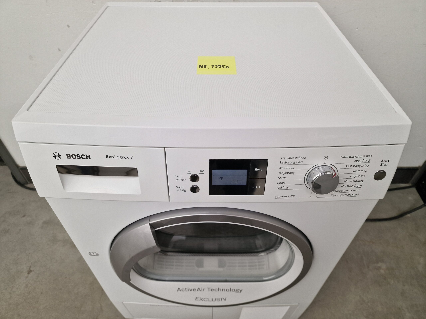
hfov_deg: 73.9
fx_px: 283
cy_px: 160
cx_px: 213
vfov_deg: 58.9
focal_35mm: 23
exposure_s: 1/180
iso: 80
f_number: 1.8
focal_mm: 6.4
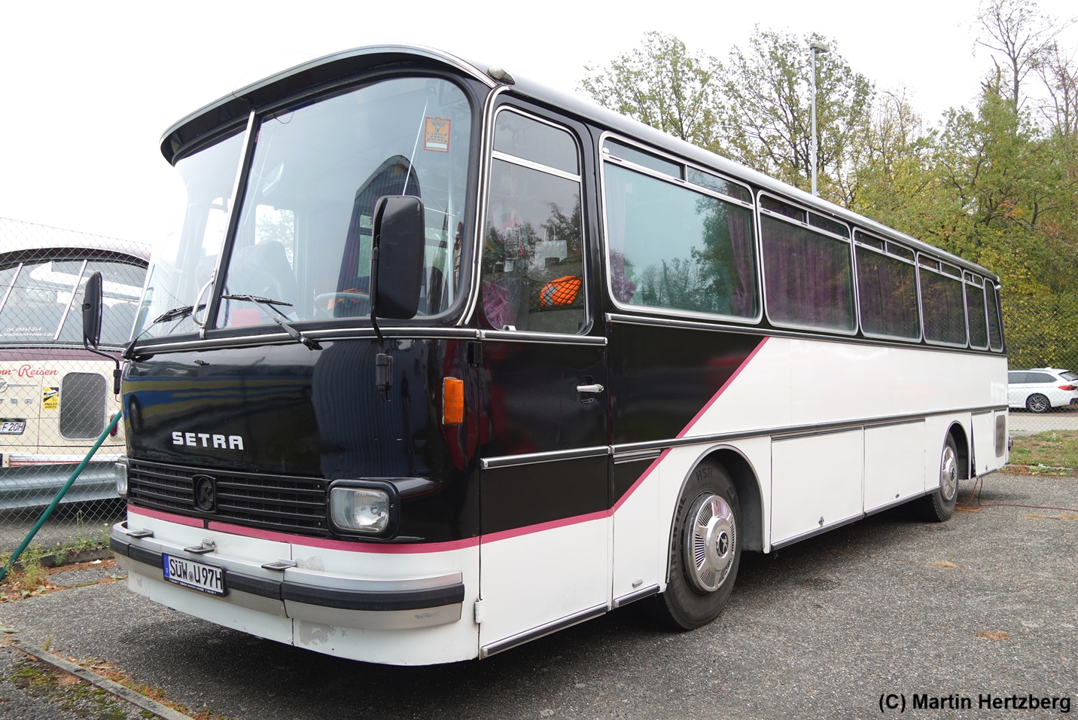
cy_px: 360
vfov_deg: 48.0
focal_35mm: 27
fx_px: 809
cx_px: 539
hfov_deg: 67.4
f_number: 4.5
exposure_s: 1/80
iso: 100
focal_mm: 18
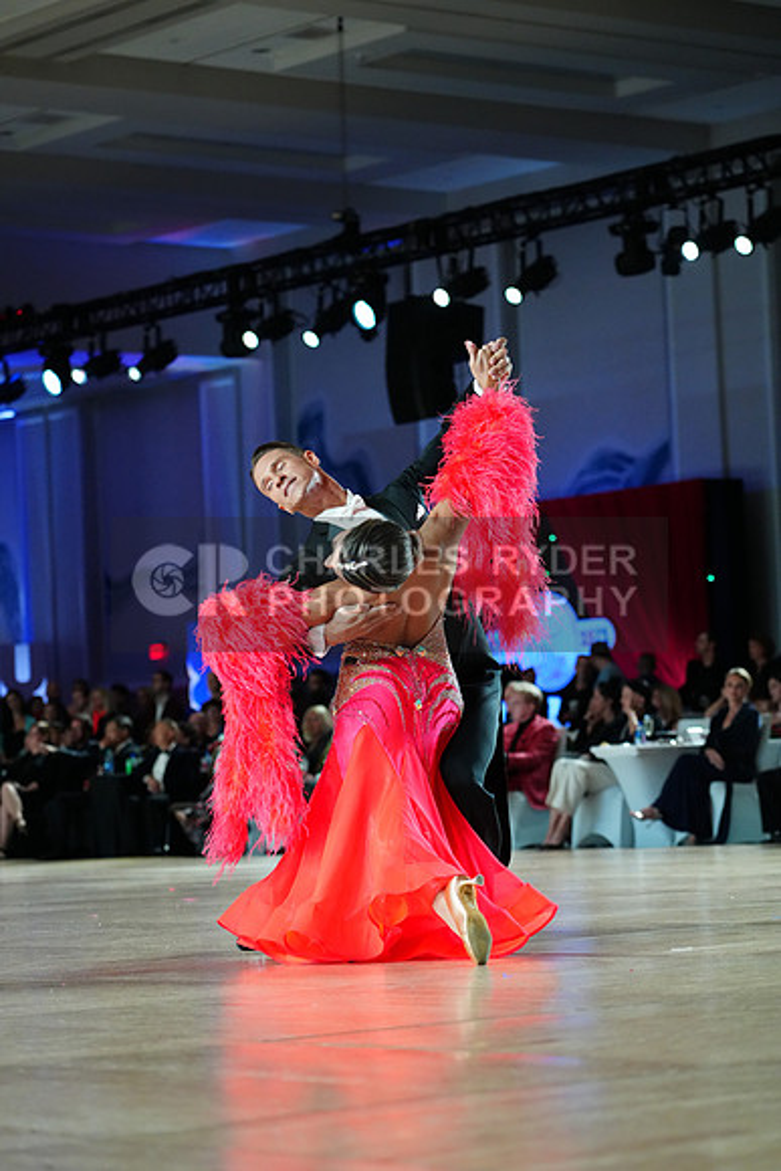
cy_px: 586
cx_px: 390
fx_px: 3415
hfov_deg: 13.0
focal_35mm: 105
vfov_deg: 19.5
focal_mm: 105
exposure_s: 1/400
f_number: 4
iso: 4000
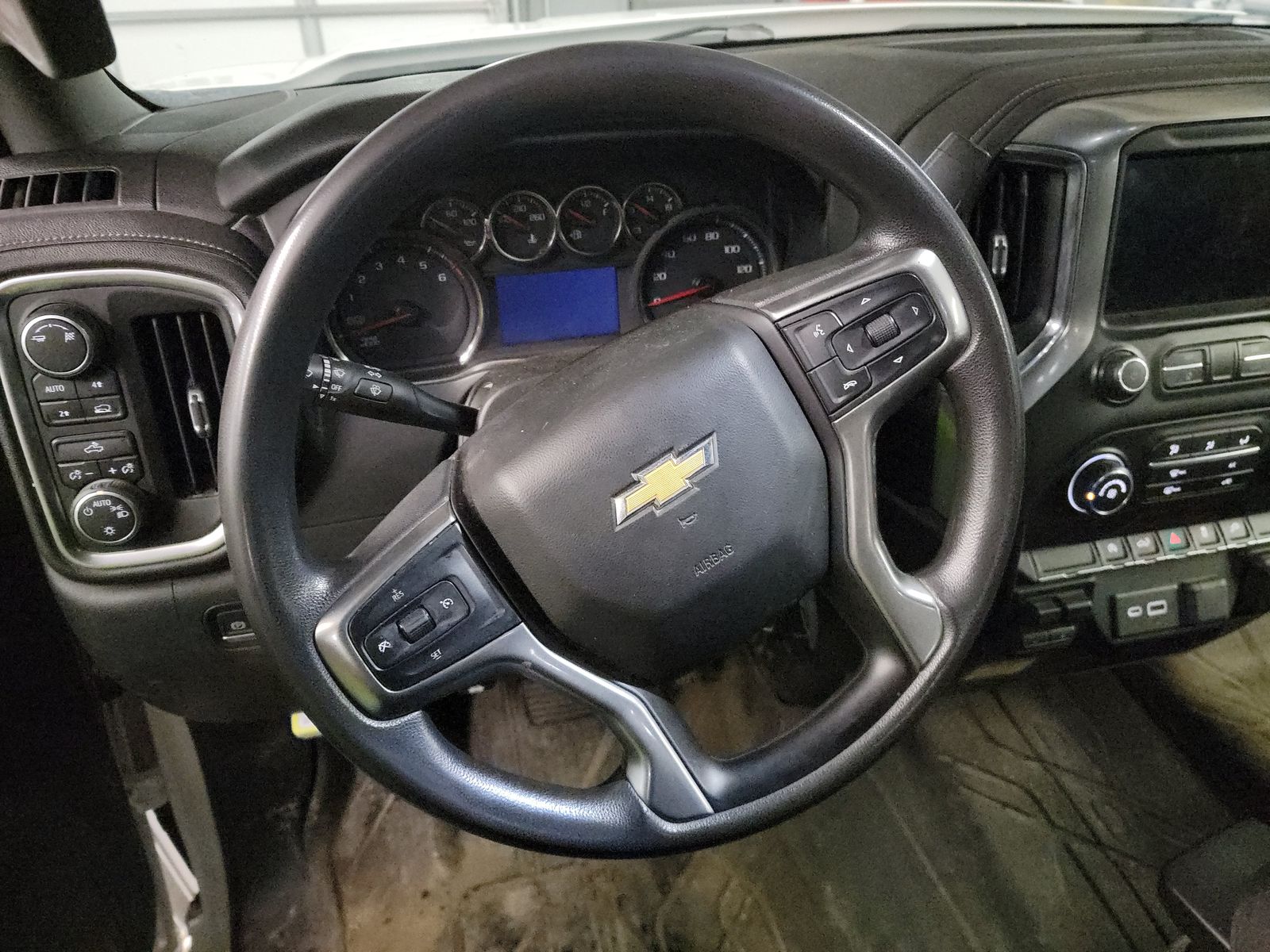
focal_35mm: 24
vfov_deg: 56.8
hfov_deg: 71.6
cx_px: 635
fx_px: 881
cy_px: 476
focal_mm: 6.7
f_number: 1.8
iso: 5343
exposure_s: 1/59
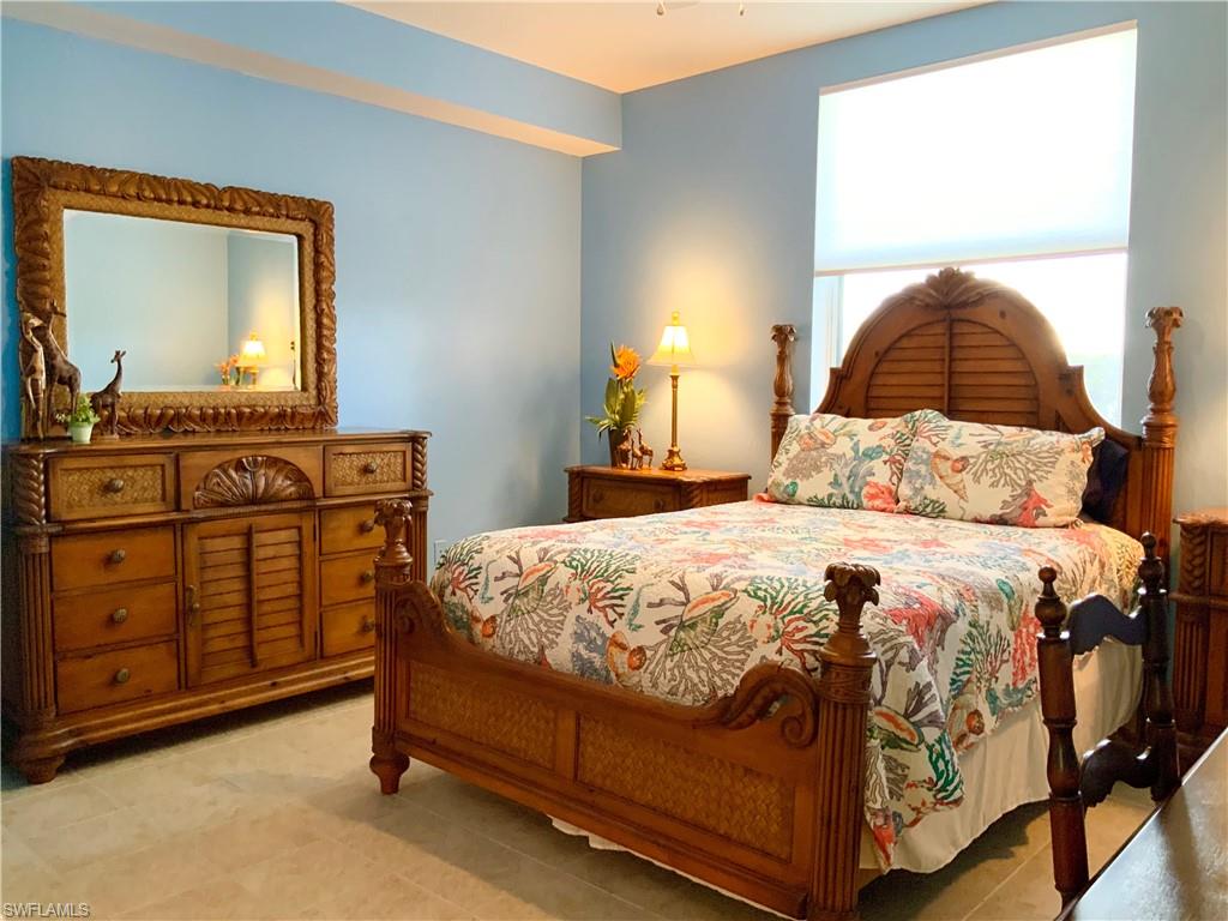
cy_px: 460
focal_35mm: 29
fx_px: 1029
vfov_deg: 48.2
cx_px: 614
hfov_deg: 61.7
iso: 200
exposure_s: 1/60
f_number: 1.8
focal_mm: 3
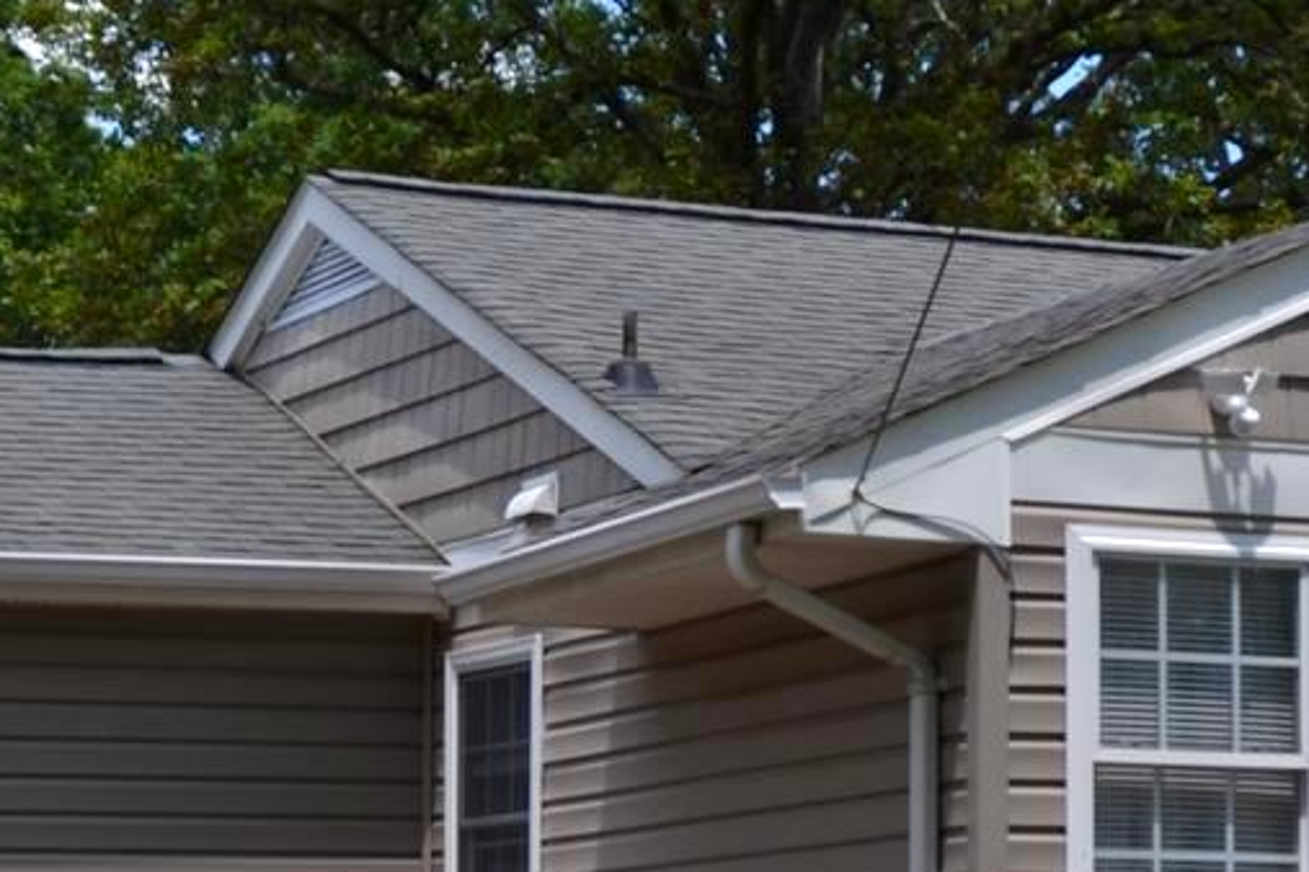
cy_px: 976
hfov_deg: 18.7
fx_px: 3963
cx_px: 824
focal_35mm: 109
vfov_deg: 12.3
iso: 100
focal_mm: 18
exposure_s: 1/200
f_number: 7.1
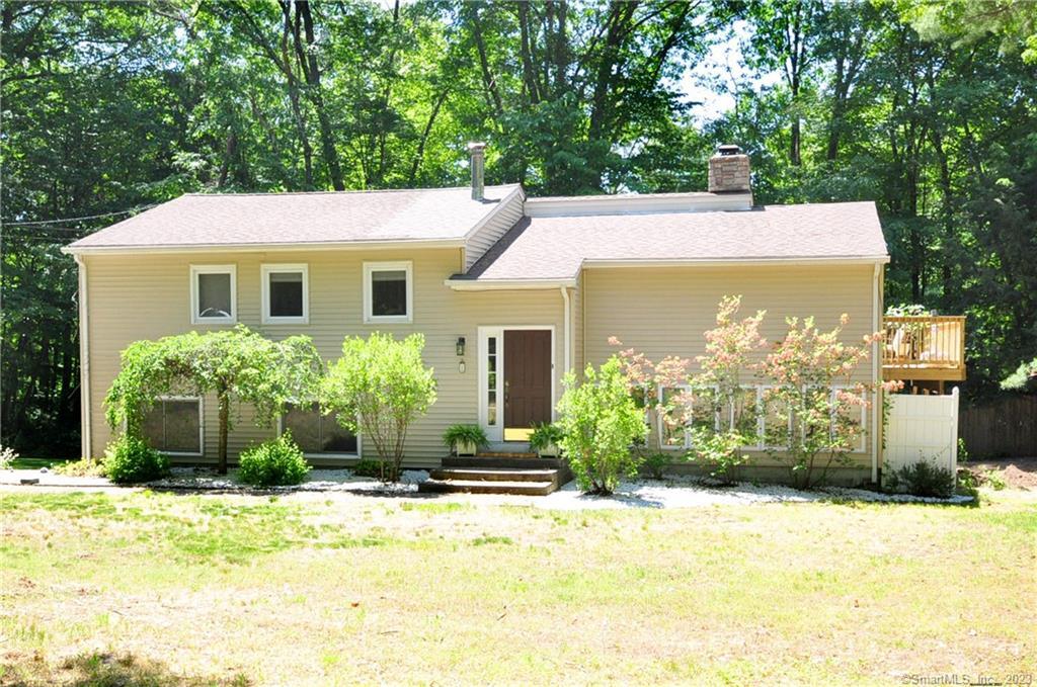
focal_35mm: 30
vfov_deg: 43.5
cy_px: 344
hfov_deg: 62.0
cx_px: 518
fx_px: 863
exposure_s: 1/200
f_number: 8
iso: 400
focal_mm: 20
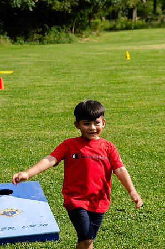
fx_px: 1036
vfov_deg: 13.7
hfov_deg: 9.1
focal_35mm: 150
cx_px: 82
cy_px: 124
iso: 100
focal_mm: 100
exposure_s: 1/250
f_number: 8
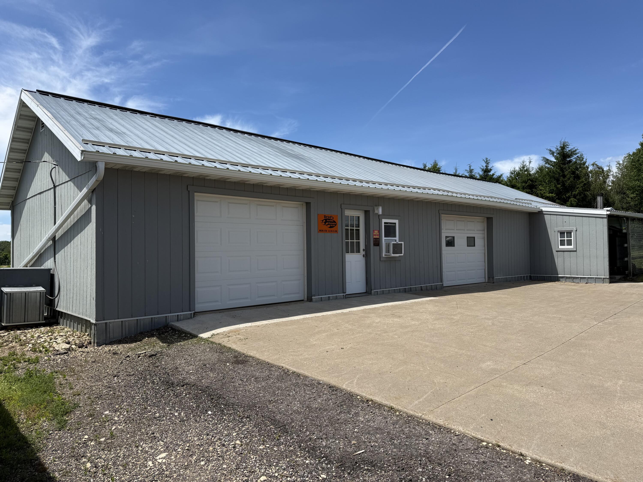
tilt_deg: +1.9
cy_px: 241
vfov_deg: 56.8
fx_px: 446
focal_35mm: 24
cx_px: 322
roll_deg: +0.9
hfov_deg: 71.6
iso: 80
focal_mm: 6.76
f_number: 1.78
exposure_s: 1/4975
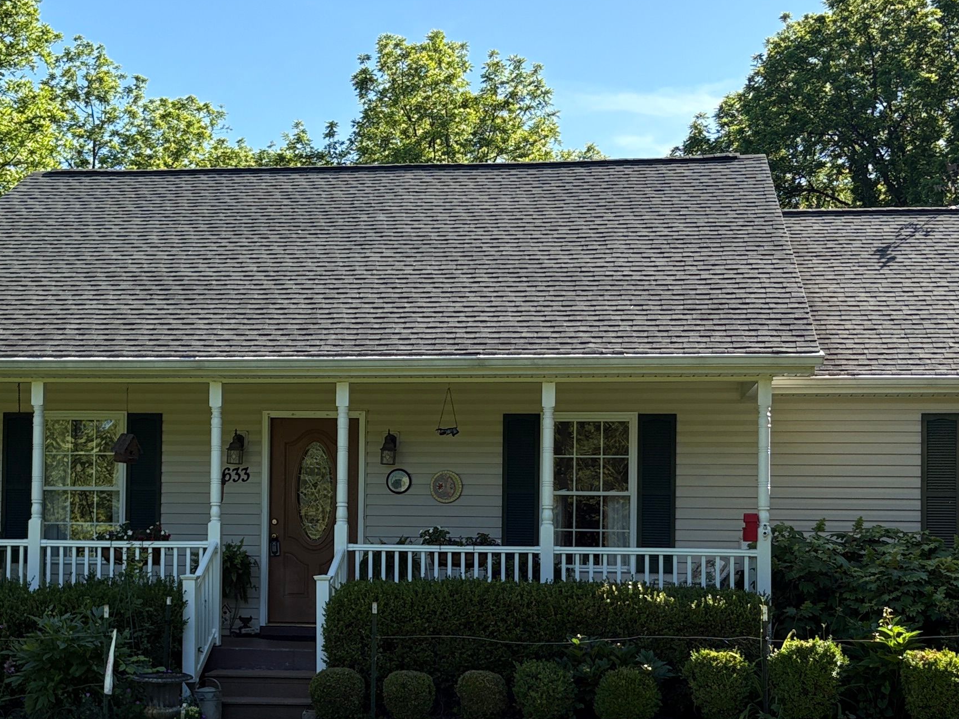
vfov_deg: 23.9
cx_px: 360
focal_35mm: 61
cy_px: 496
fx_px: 1690
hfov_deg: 31.5
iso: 64
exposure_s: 1/1484
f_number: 1.6
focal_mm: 5.96
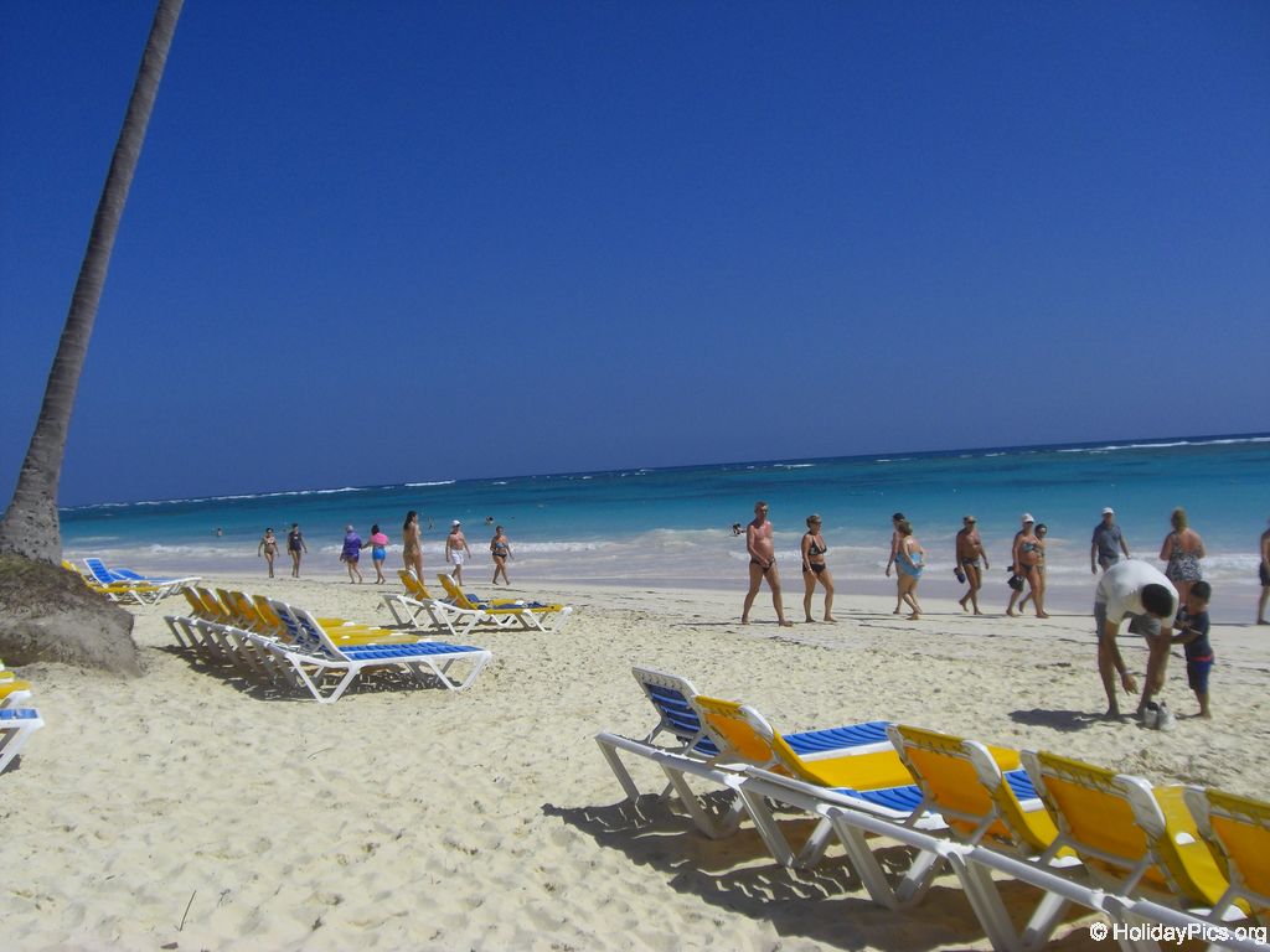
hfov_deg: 49.0
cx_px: 635
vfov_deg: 37.7
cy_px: 476
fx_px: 1394
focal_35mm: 38
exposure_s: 1/400
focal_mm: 6.2
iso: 64
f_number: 8
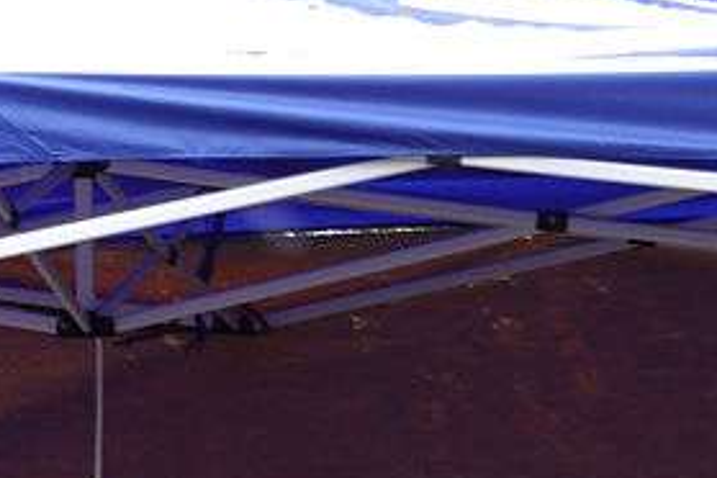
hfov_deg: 5.6
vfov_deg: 3.7
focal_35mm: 366
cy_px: 887
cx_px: -493
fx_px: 7289
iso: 125
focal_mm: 31.46
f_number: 4
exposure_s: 1/100
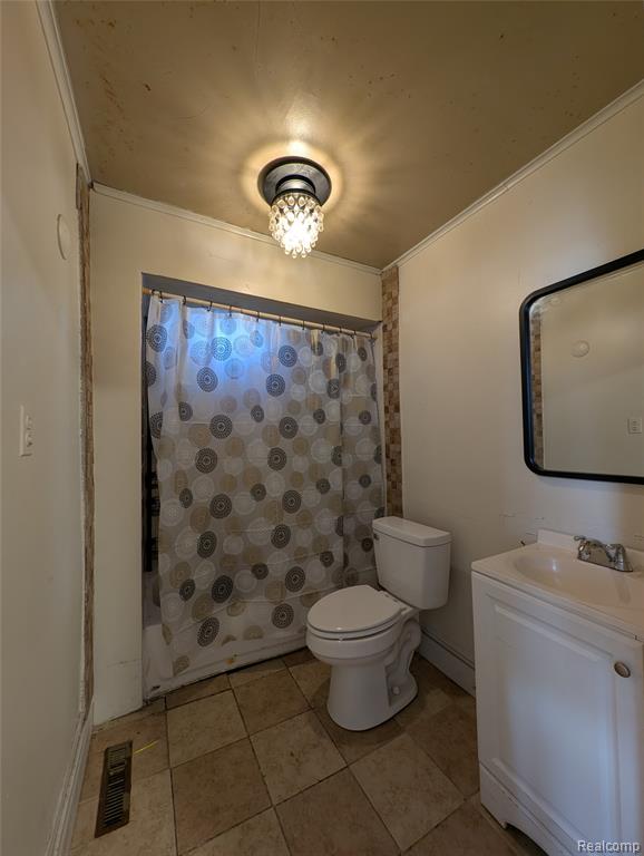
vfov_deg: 110.5
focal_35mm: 12
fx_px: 297
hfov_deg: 94.6
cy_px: 428
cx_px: 322
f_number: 1.95
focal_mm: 2.23
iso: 42
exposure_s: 1/7.5
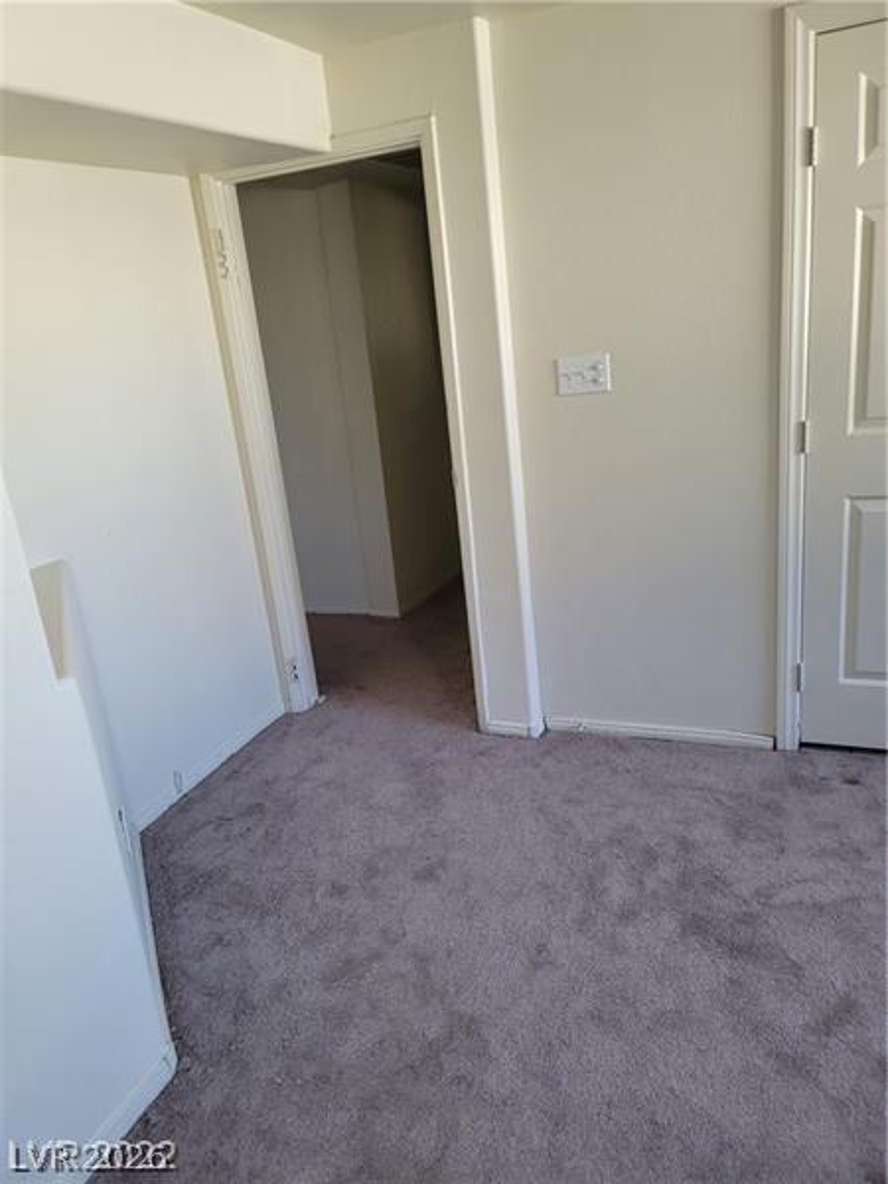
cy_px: 592
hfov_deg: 54.9
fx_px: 855
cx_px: 444
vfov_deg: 69.4
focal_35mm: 25
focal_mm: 7
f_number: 1.8
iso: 200
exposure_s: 1/120
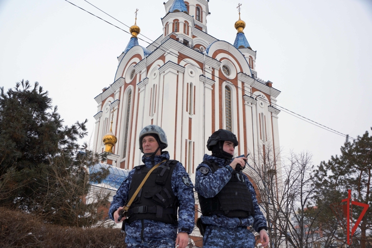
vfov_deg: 34.2
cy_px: 124
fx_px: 403
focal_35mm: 39
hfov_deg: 49.6
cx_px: 186
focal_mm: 26
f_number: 7.1
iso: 100
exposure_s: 1/200
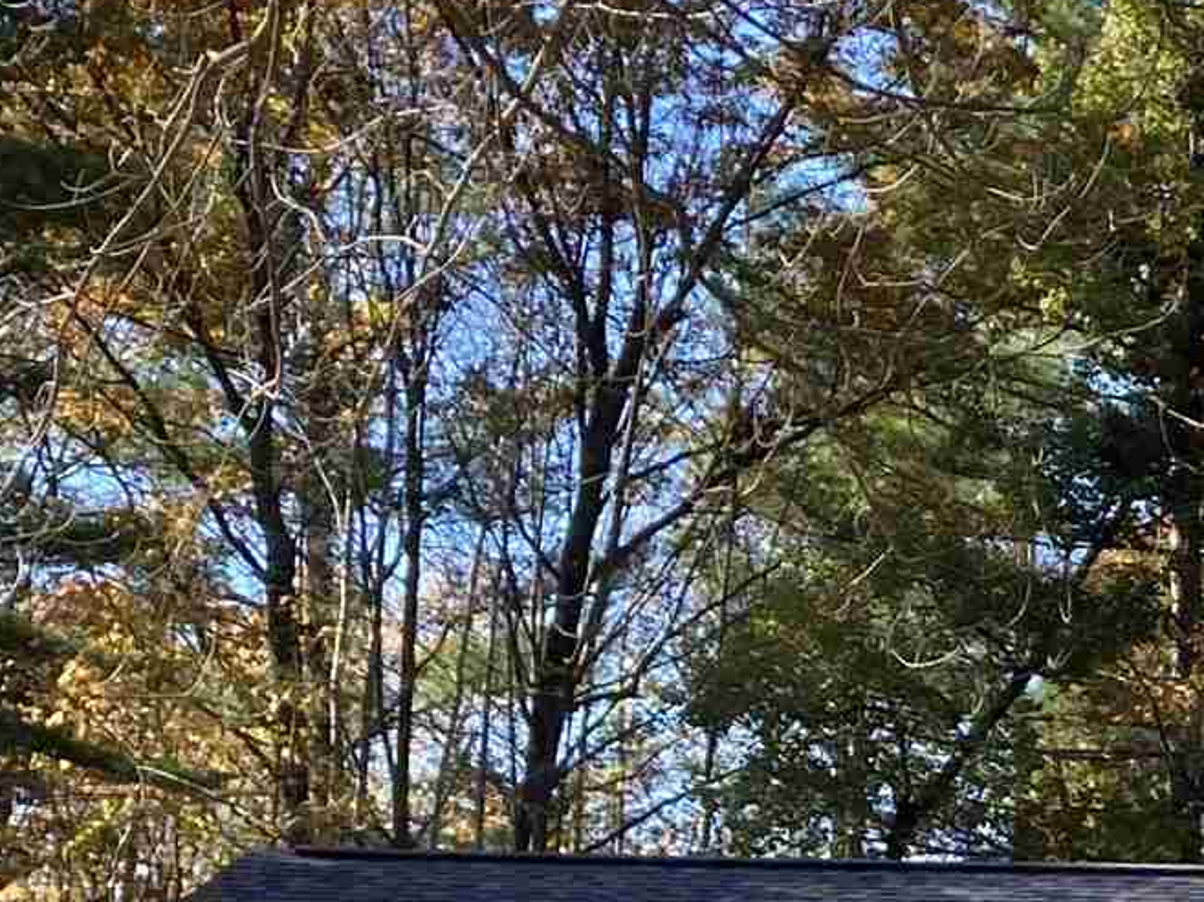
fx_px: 4554
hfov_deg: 13.4
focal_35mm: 131
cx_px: 2216
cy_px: 594
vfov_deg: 11.3
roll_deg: -0.1
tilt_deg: +11.3
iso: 25
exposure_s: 1/674
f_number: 1.8
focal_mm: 3.99
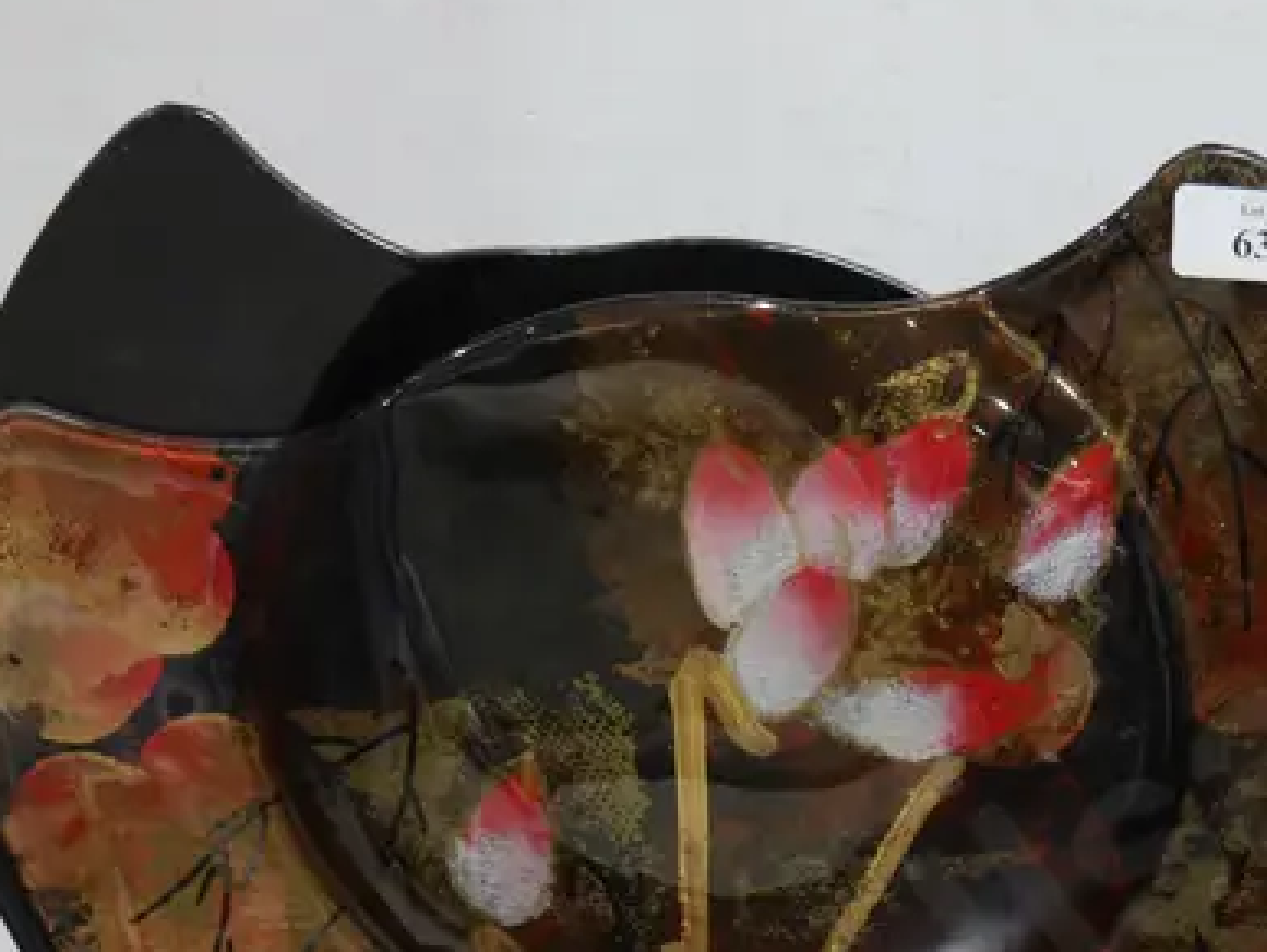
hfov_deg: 20.6
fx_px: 3297
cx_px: 1424
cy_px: 646
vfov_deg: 16.4
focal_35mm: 90
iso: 500
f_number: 4
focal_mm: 17
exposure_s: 1/60
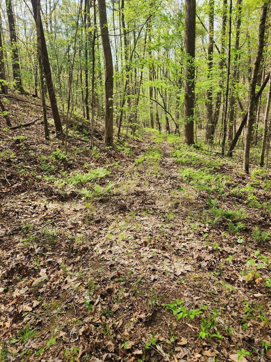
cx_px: 136
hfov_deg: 58.9
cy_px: 181
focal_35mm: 23
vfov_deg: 73.9
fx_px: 240
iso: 20
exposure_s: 1/233
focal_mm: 5.4
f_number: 1.8
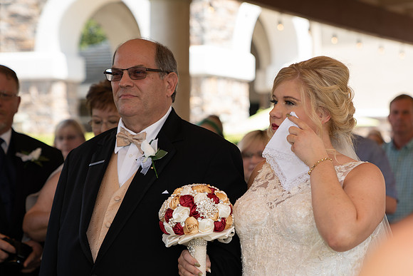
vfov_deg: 15.1
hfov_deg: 22.4
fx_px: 1038
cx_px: 270
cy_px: 180
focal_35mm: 90
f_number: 2.8
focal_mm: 69
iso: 100
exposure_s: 1/250
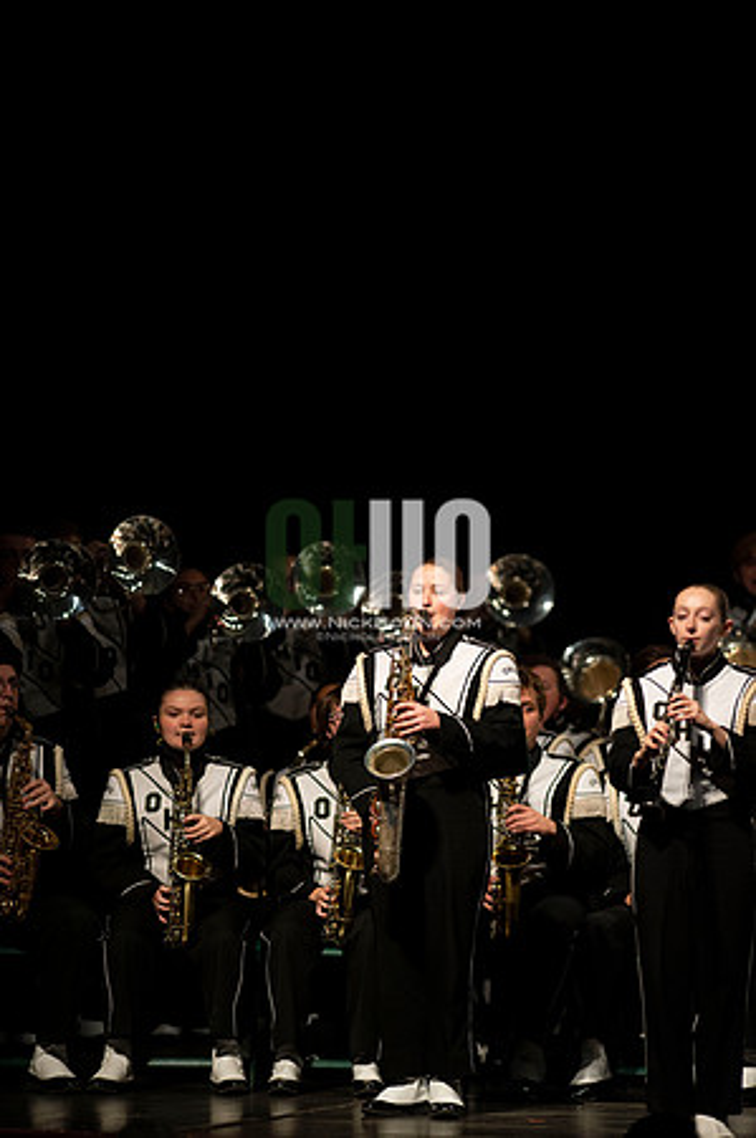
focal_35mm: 300
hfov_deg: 4.6
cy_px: 569
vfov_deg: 6.9
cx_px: 378
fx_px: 9471
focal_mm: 300
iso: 3200
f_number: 2.8
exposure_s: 1/500
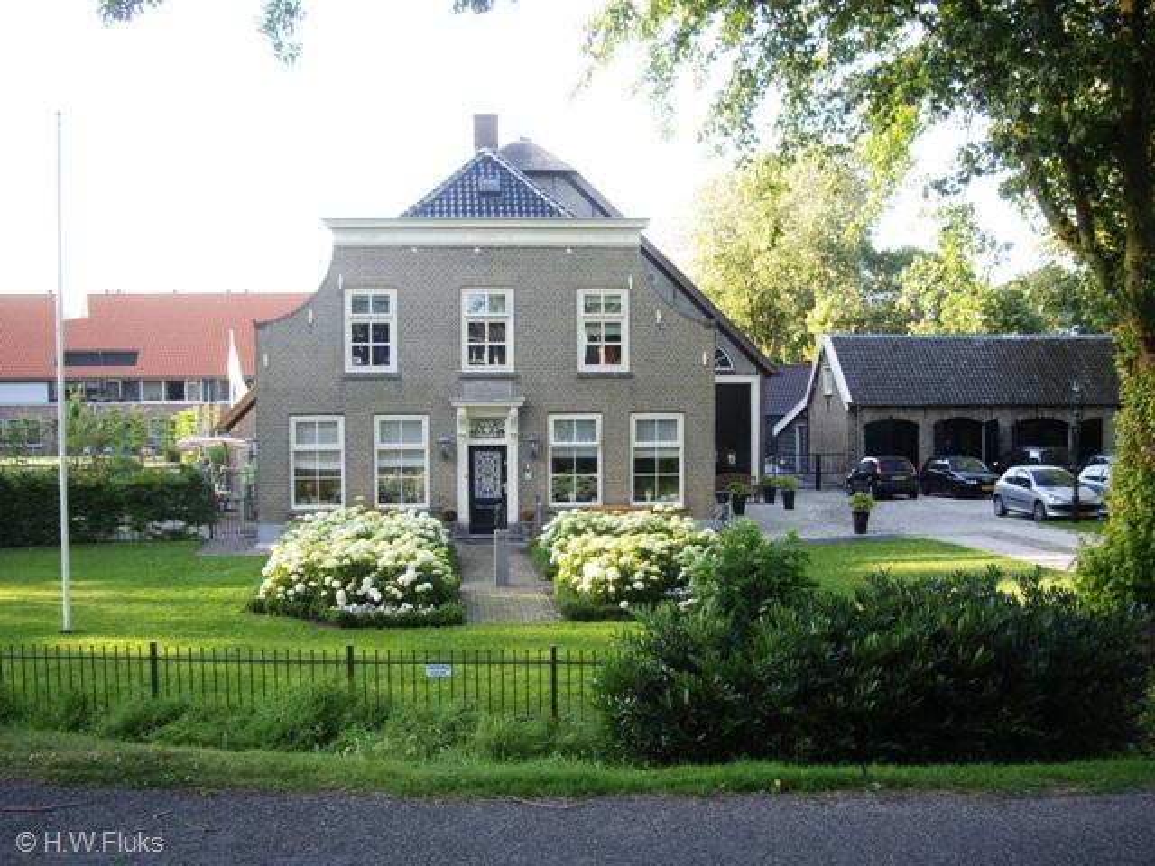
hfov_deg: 49.0
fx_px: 1268
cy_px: 433
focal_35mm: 38
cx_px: 578
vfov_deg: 37.7
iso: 100
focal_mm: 7.9
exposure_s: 1/100
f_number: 2.8
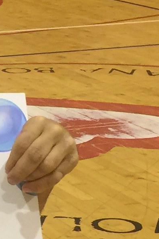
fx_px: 1100
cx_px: -225
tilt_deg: -20.0
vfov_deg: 12.2
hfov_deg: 7.7
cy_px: 244
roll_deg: -0.1
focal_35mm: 166
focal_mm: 4.15
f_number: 2.2
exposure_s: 1/33
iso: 32
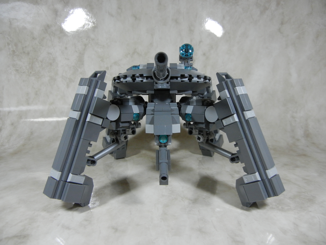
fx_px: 283
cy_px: 122
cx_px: 163
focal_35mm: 30
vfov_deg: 46.8
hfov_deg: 60.0
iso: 400
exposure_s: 1/79.4
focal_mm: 5.4
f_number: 3.5
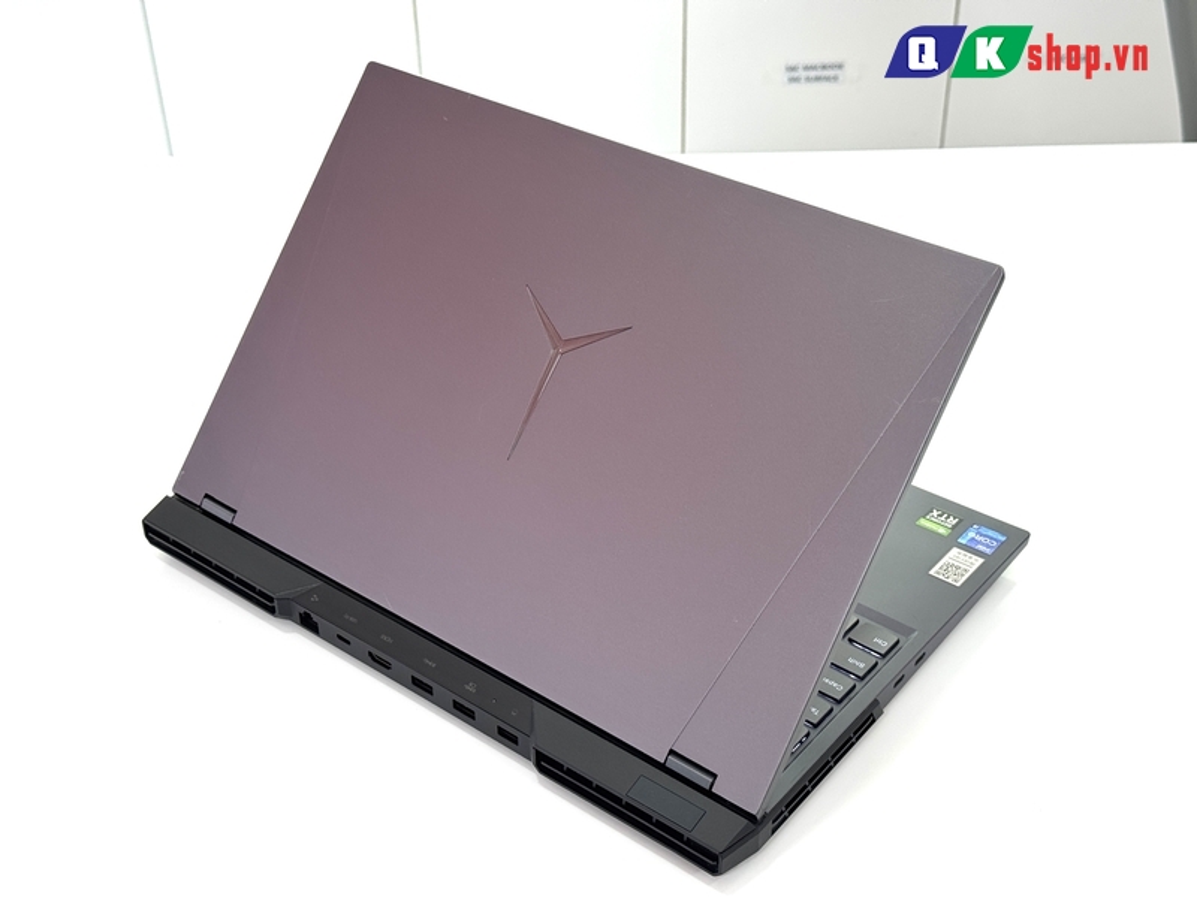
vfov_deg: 30.3
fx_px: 1660
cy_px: 448
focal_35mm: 48
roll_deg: +2.8
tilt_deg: -35.4
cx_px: 598
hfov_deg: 39.7
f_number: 1.78
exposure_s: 1/121
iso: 80
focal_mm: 6.76
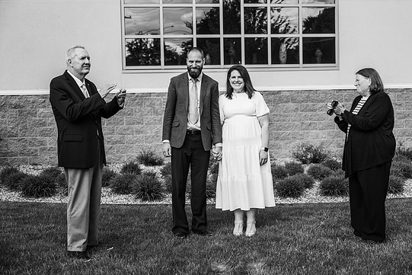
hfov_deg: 43.6
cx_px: 216
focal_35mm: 45
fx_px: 515
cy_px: 131
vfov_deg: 29.9
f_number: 2.8
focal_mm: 42
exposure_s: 1/1600
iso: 200
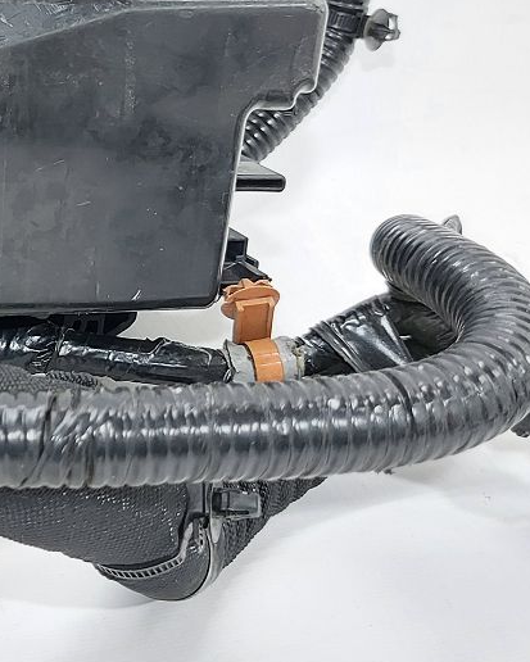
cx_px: -165
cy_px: 168
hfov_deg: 21.8
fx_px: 1235
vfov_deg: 29.6
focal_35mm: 63
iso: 200
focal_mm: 5.23
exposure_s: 1/50
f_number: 1.8
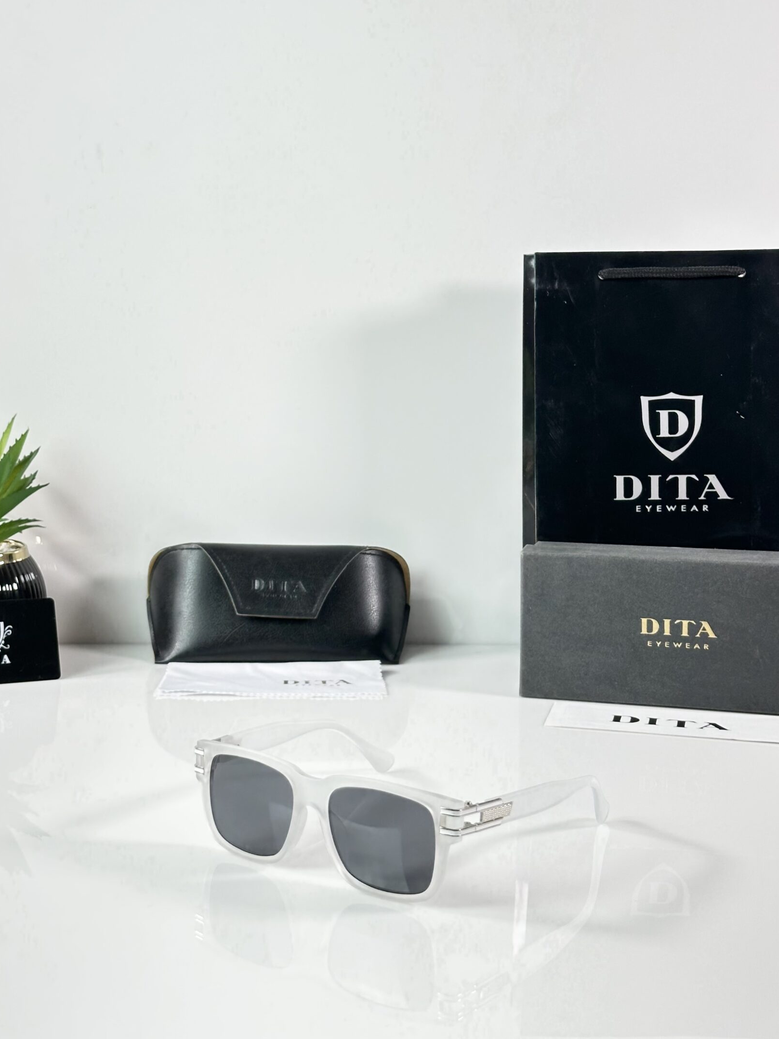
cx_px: 348
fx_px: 1710
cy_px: 434
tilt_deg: -7.5
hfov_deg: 25.6
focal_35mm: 57
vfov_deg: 33.7
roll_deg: -0.5
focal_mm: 6.86
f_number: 1.78
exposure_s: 1/50
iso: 50
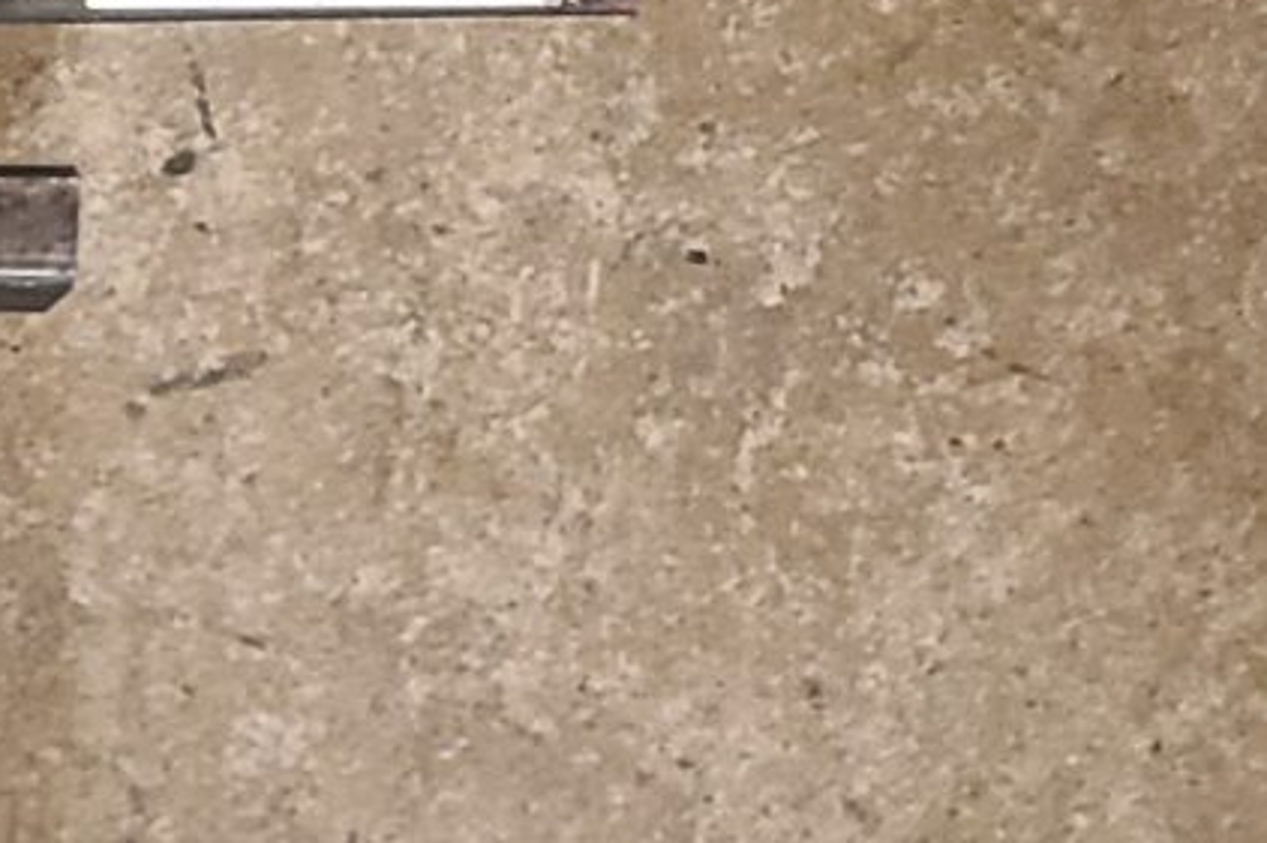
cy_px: 1347
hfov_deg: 10.1
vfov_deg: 8.2
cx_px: -2252
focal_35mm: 164
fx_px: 5769
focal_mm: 5.4
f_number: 1.8
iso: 250
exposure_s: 1/39
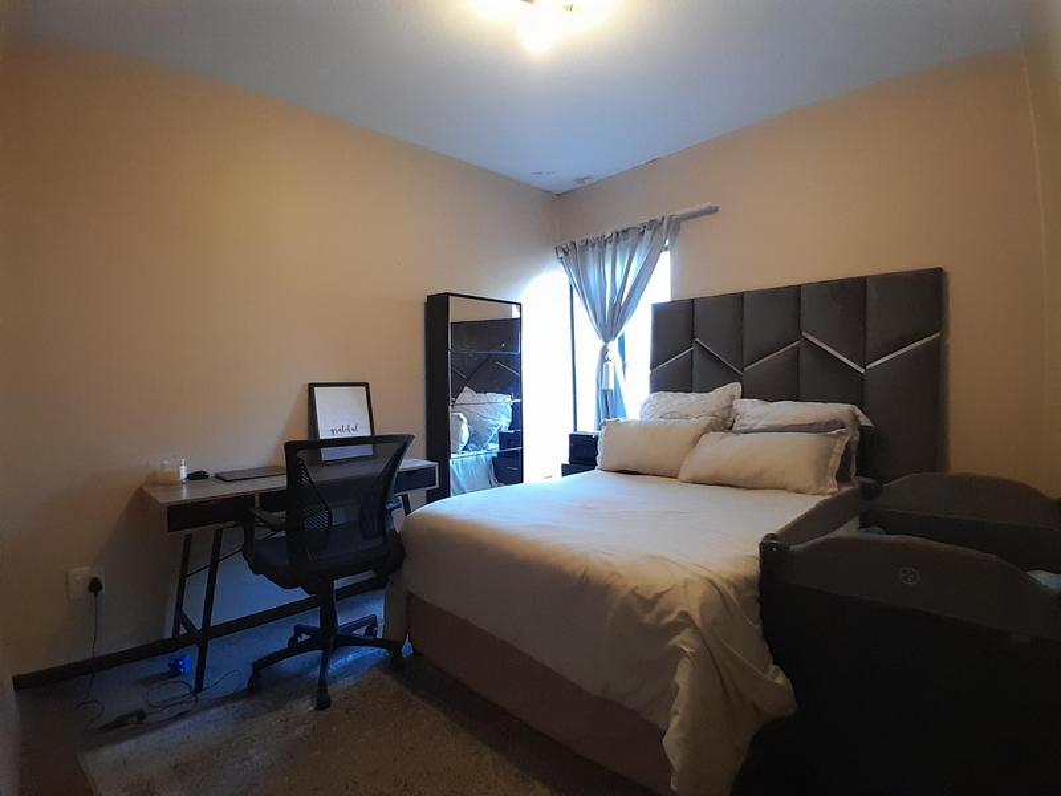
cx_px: 530
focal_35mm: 17
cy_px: 398
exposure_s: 1/25
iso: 320
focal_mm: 1.46
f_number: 2.2
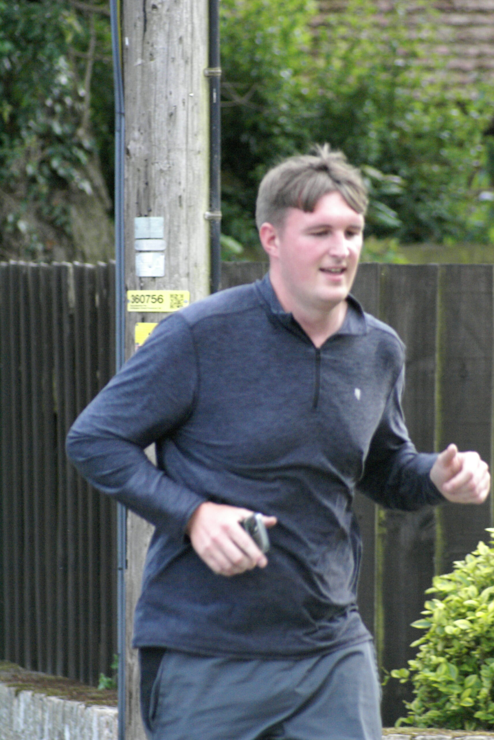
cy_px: 370
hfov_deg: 4.4
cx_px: 247
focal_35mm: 315
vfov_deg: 6.5
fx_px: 6472
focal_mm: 210
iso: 1600
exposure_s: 1/250
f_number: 5.6
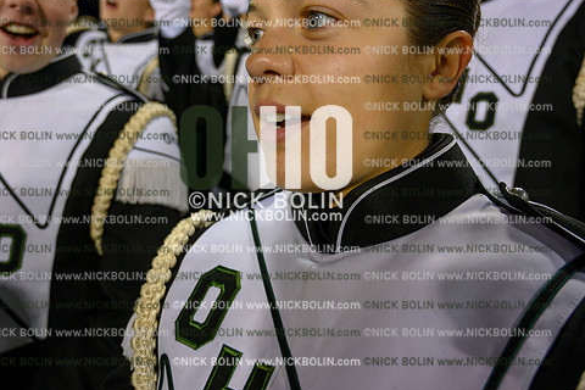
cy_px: 164
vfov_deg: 44.8
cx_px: 266
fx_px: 471
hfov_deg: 63.5
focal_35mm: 29
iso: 2000
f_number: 4
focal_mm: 24
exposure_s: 1/250
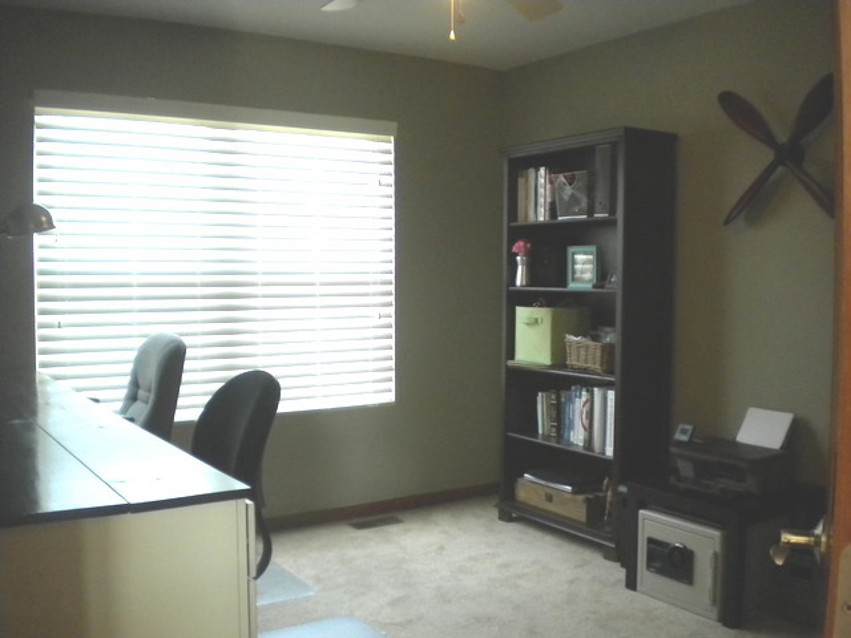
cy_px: 319
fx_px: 860
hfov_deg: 52.6
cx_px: 426
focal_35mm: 35
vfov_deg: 40.7
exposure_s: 1/78.3
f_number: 3.1
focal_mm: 6.3
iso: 400
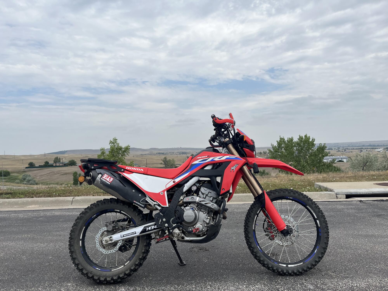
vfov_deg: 53.1
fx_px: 291
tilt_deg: -0.1
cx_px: 194
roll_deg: +3.2
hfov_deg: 67.3
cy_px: 146
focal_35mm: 26
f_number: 1.6
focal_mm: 5.1
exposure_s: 1/5076
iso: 50
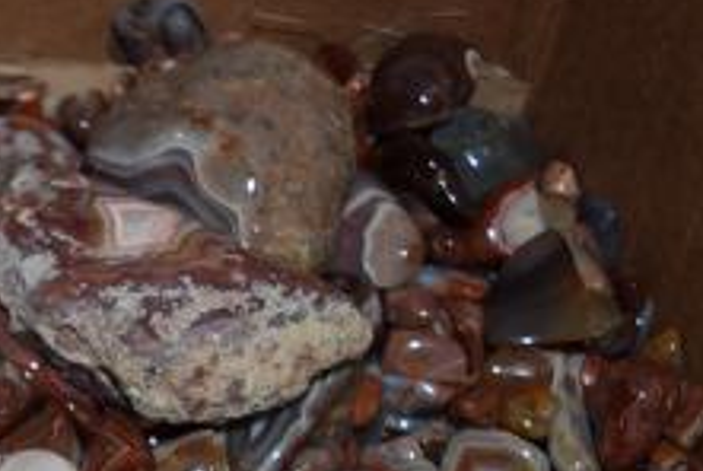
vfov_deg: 13.7
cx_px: -235
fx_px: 1858
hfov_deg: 19.6
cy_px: 671
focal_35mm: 95
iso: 250
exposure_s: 1/60
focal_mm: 20
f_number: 4
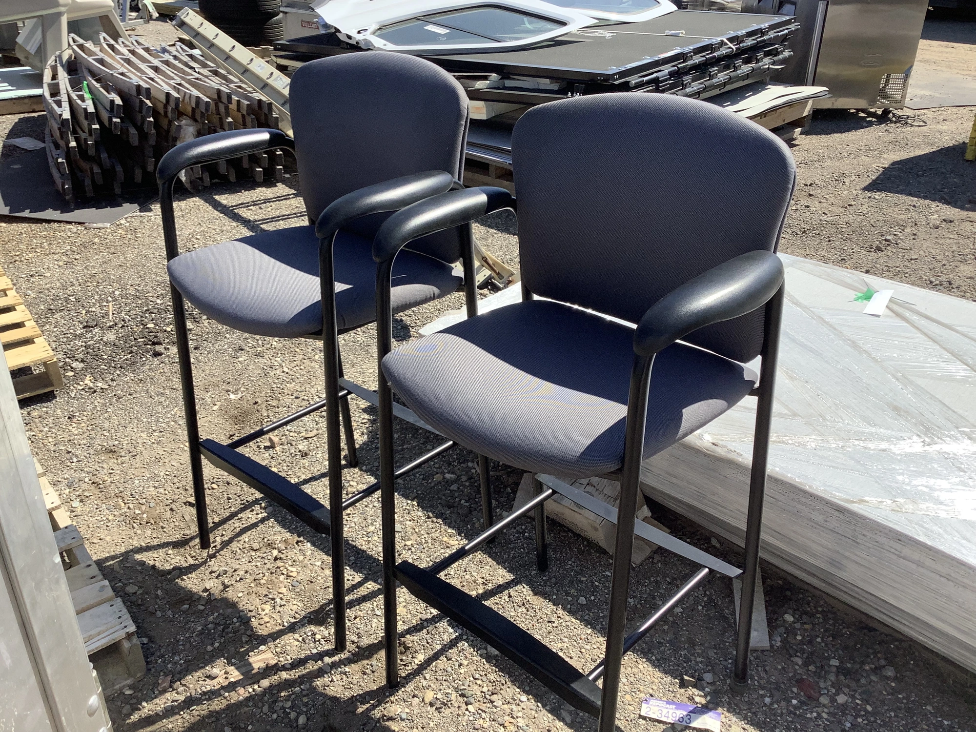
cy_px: 366
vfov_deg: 45.4
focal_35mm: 31
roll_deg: -0.3
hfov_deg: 58.4
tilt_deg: -28.7
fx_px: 874
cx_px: 488
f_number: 2.4
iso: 25
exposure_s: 1/1664
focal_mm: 3.3
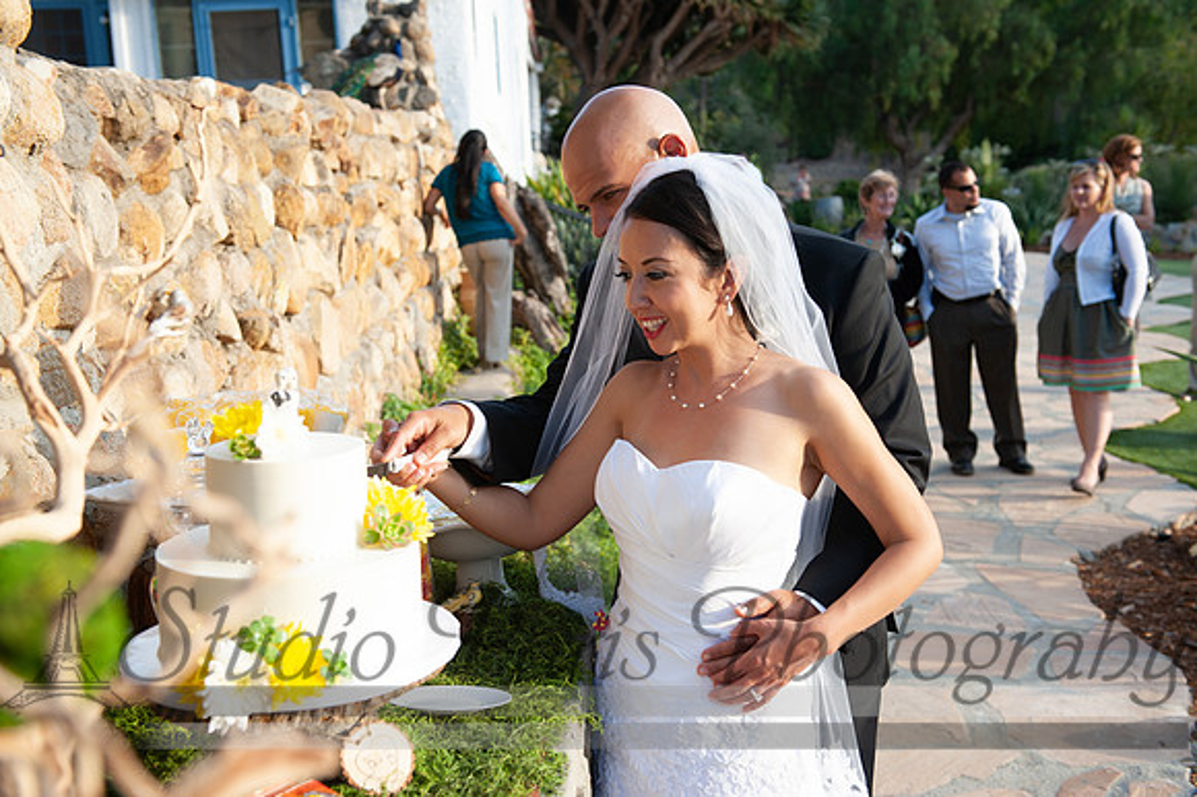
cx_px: 598
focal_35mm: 44
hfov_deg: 44.5
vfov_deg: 30.5
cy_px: 398
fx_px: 1462
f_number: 4.5
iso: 200
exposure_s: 1/320
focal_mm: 44
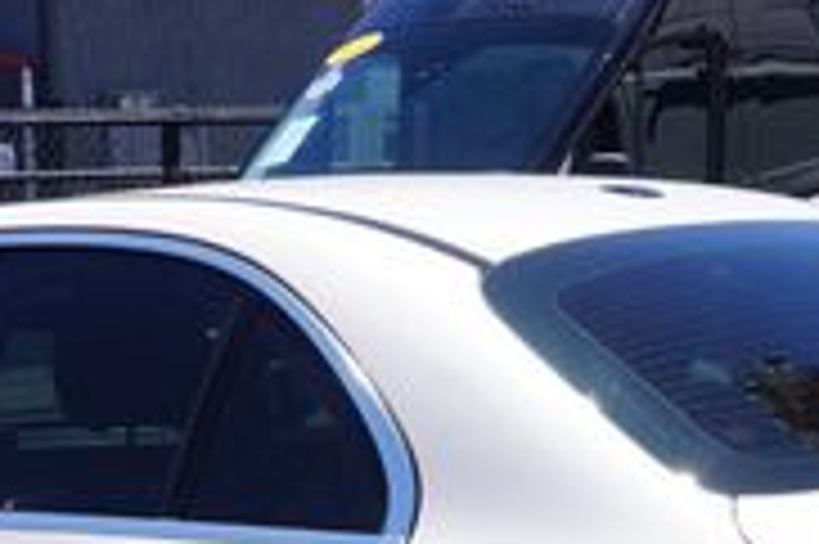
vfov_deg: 11.8
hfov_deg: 18.5
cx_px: 450
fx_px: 2517
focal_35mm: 111
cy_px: 796
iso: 100
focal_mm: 21
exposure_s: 1/100
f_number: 14
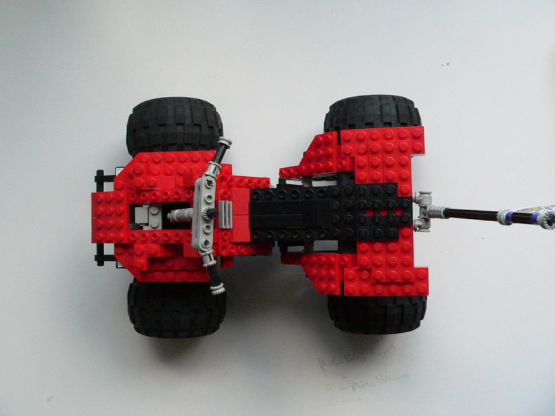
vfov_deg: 39.7
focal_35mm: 36
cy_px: 208
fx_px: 577
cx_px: 278
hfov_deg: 51.4
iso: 400
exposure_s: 1/250
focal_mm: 6
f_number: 4
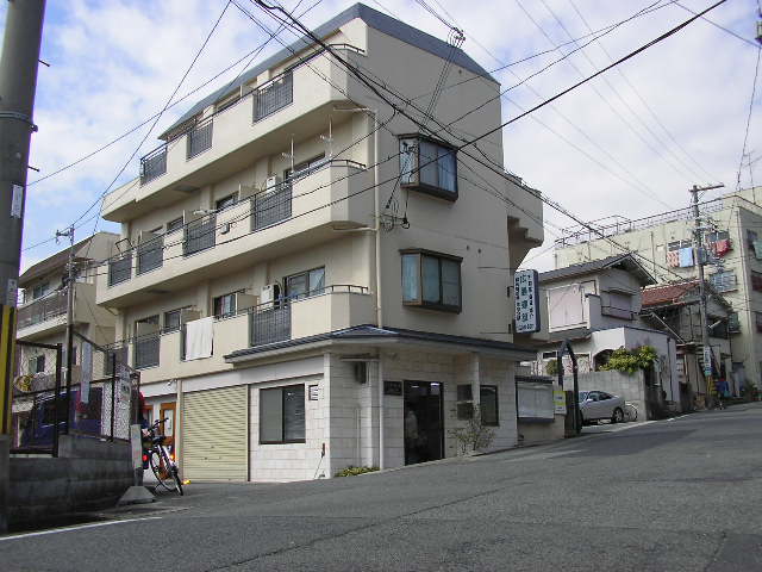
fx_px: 836
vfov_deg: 37.7
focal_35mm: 38
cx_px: 381
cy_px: 286
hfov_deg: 49.0
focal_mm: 5.8
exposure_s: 1/642
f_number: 4.1
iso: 71
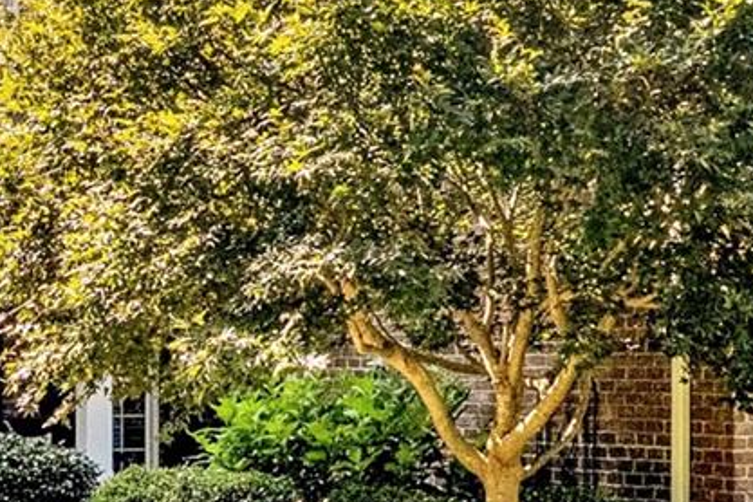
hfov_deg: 18.4
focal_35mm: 108
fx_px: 2259
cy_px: 256
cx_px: -4
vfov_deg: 12.7
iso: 100
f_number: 2.8
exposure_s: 1/730
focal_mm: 8.38
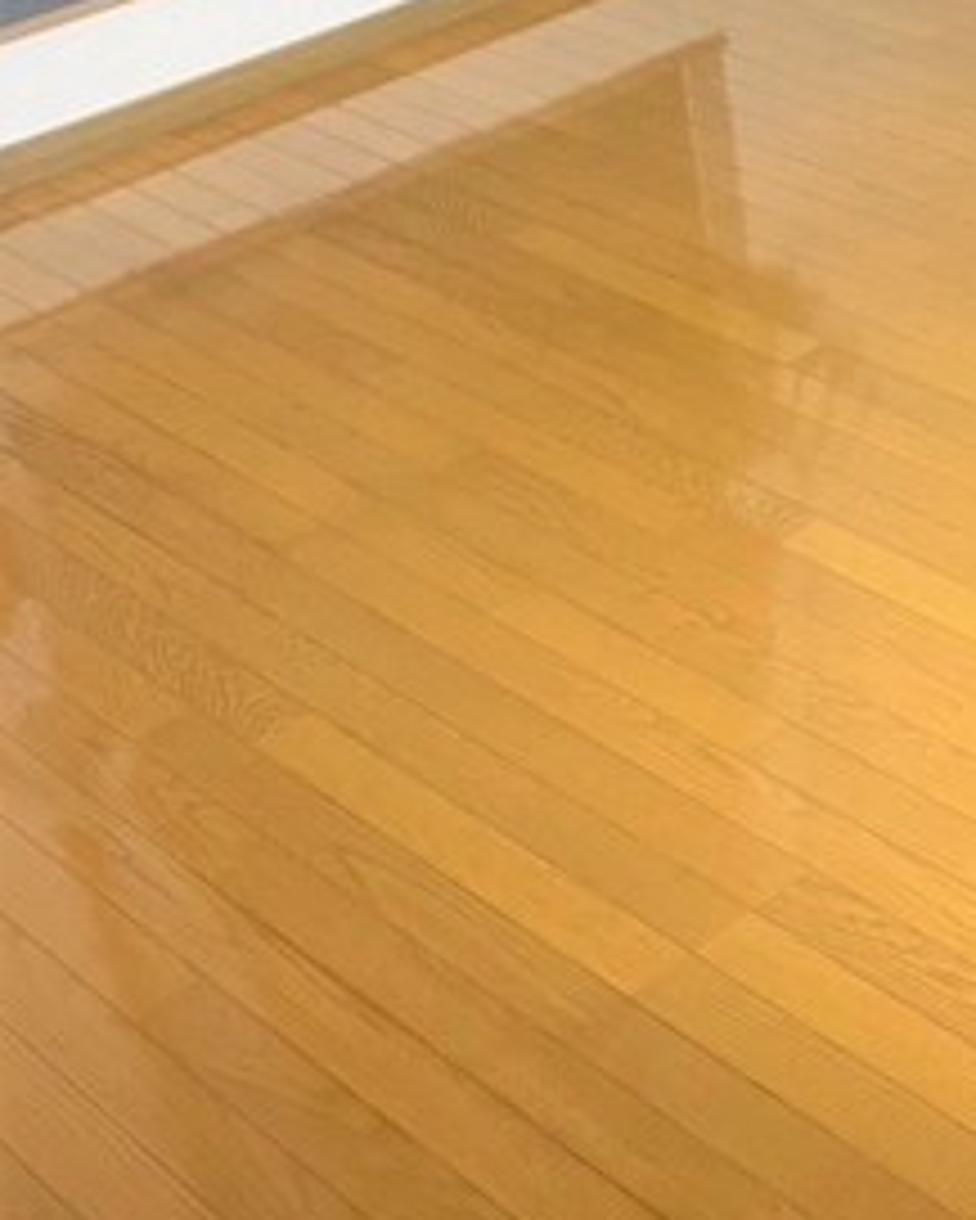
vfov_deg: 31.0
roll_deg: +3.4
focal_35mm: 60
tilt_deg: -40.3
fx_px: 2165
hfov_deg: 23.8
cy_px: 887
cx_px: 1070
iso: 640
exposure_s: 1/30
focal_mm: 4.25
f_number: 1.8
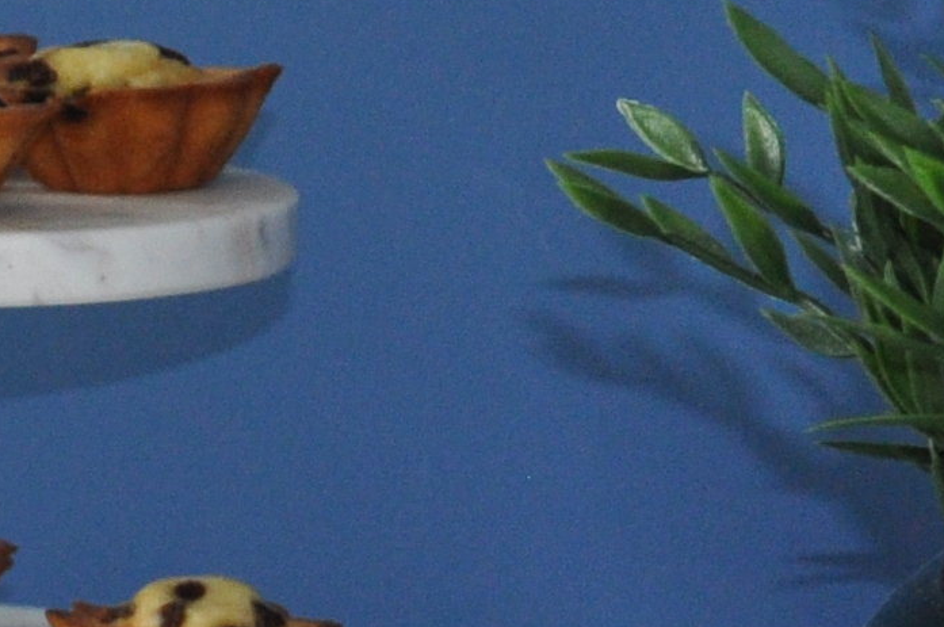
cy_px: 922
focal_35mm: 203
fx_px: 5317
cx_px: -742
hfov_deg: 9.6
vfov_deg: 6.7
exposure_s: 1/125
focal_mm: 22
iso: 720
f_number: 3.8
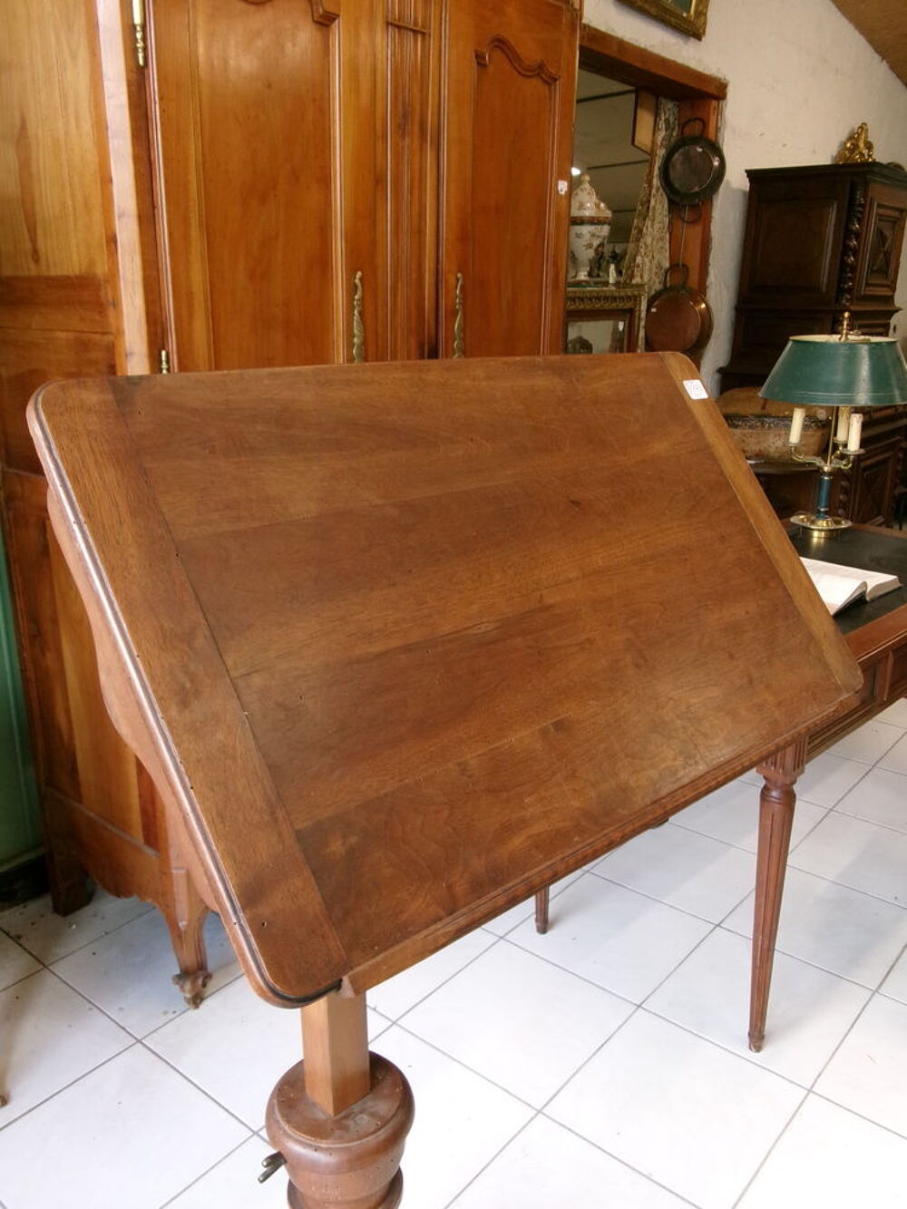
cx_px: 454
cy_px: 604
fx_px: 978
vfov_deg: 63.4
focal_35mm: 28
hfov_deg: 49.8
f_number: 3.9
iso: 225
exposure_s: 1/34
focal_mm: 5.1
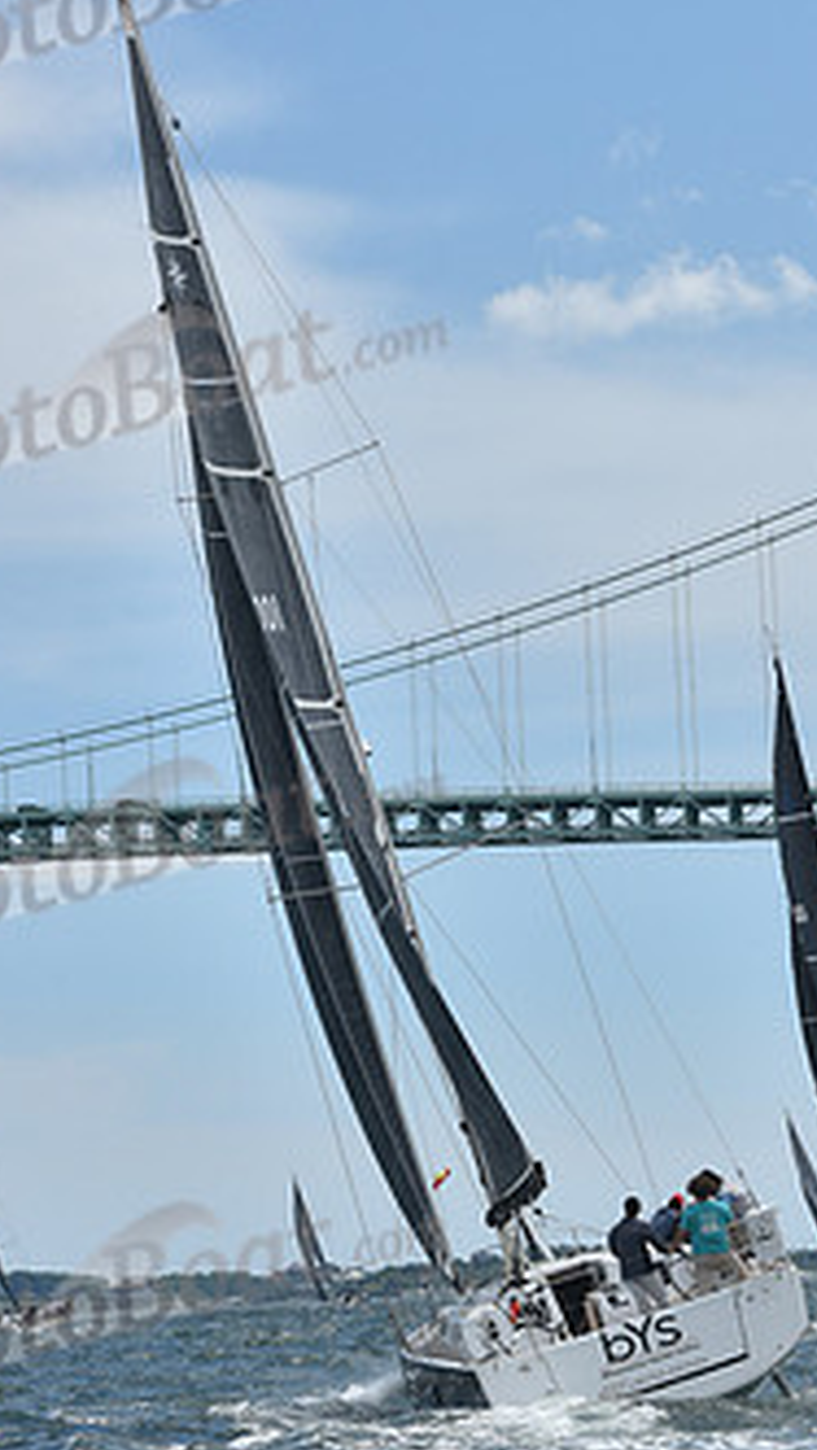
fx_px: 6694
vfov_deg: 12.4
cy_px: 563
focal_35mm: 174
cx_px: 675
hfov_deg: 7.0
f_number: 9
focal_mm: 95
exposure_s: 1/1000
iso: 250
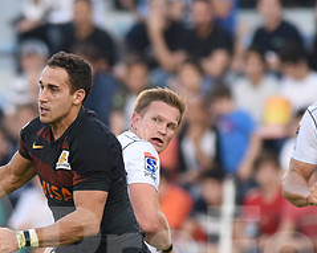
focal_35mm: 957
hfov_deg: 2.0
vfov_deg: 1.6
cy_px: 246
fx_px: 8975
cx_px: 150
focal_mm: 420
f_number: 4
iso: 1600
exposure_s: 1/800
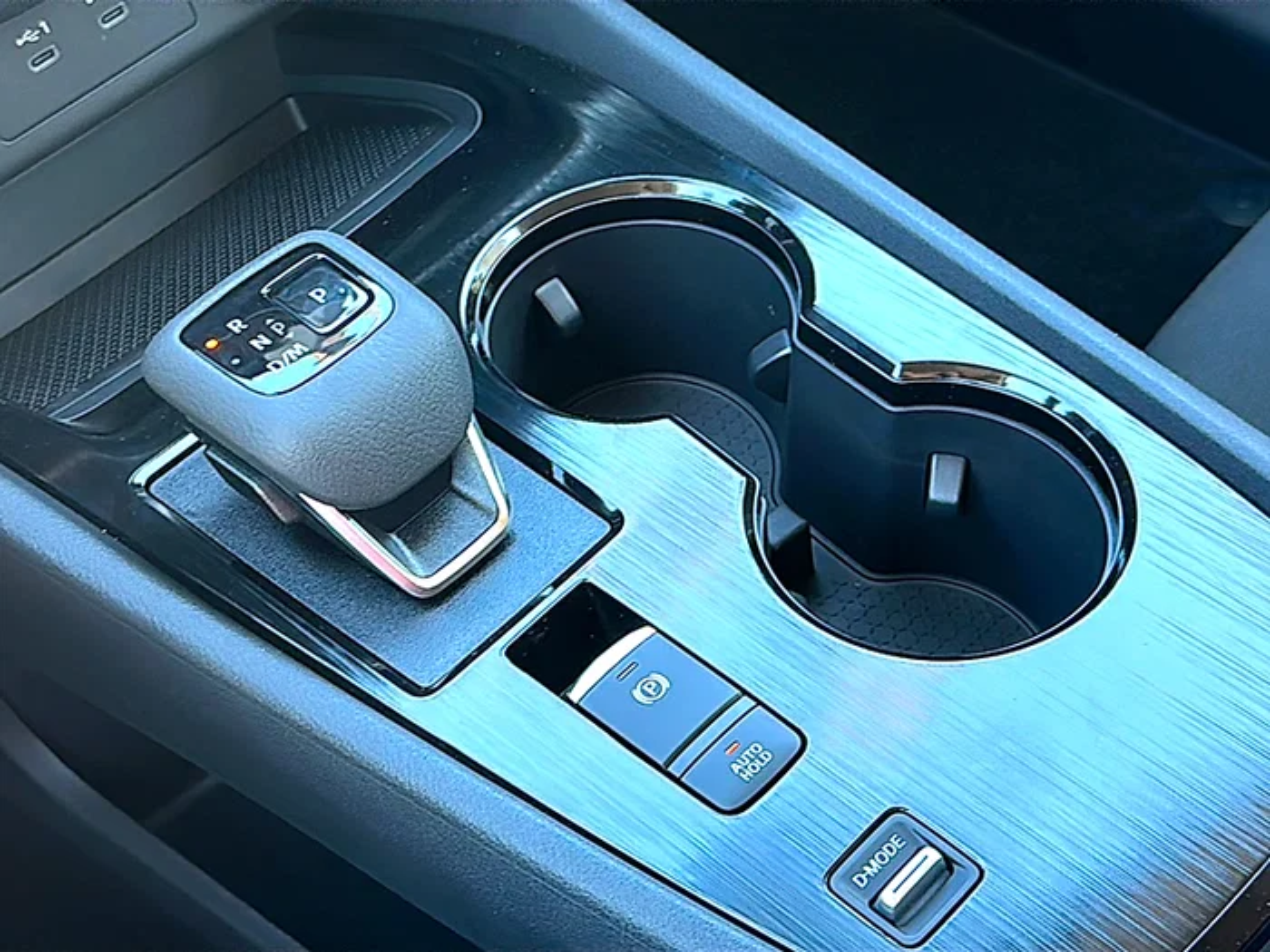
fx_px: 1798
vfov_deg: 29.7
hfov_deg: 38.9
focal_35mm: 49
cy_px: 476
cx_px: 635
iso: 64
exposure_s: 1/40
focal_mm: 6.86
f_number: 1.78
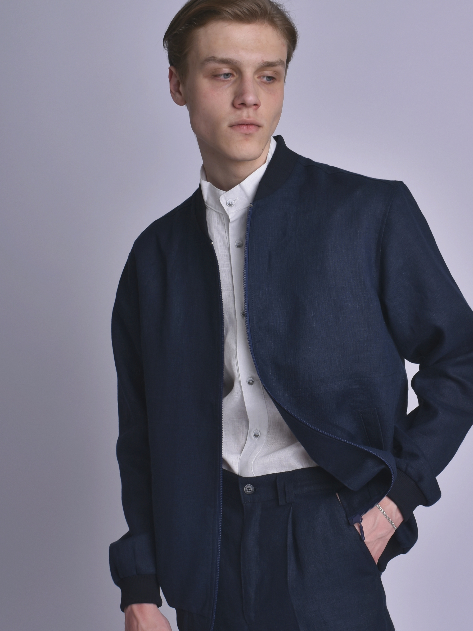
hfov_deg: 19.4
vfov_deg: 25.6
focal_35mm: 76
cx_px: 292
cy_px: 379
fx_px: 1385
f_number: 10
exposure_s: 1/200
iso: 100
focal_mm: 32
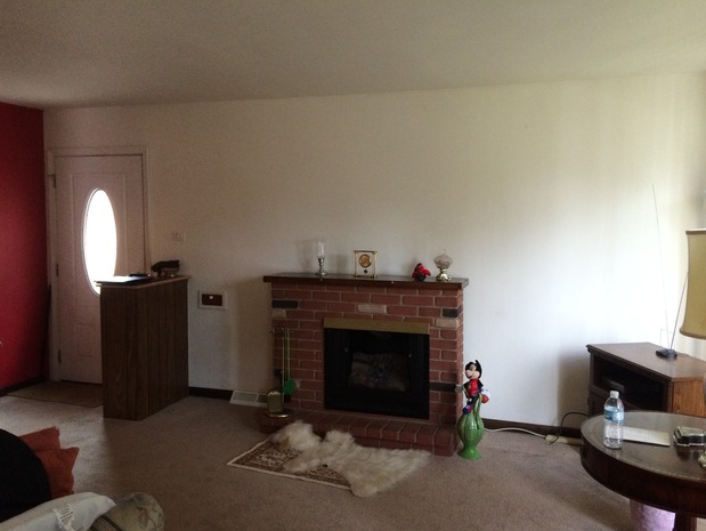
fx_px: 633
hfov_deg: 58.3
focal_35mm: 31
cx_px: 355
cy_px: 269
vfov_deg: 45.5
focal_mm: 4.12
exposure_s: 1/30
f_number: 2.2
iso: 250
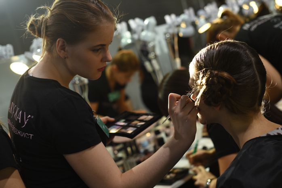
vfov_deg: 27.0
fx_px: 392
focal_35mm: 50
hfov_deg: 39.6
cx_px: 141
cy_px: 94
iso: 400
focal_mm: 50
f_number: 2.8
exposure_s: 1/320
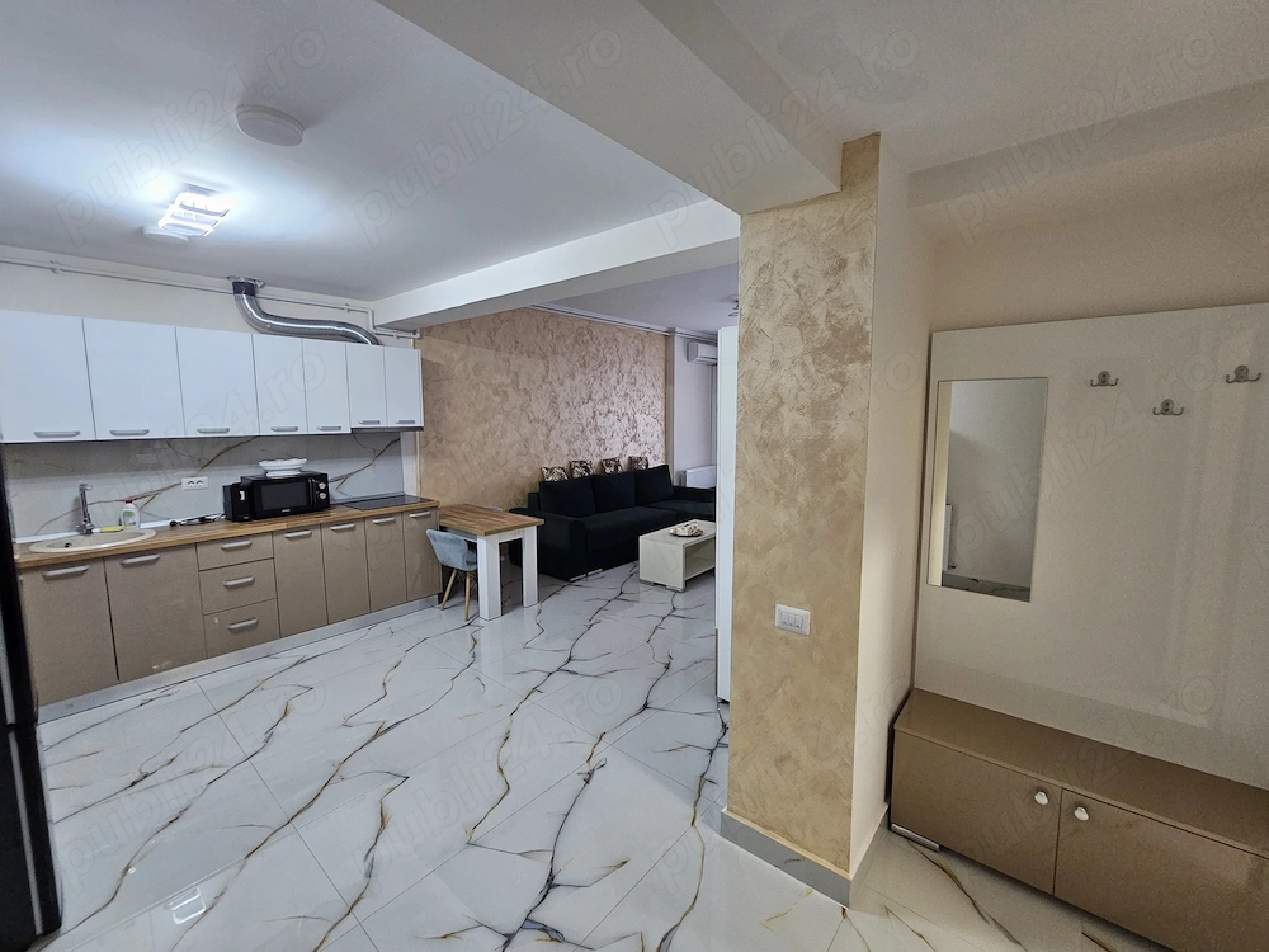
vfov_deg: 89.9
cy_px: 476
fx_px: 477
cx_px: 634
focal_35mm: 13
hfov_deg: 106.2
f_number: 2.2
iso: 320
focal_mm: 2.2
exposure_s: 1/33.3
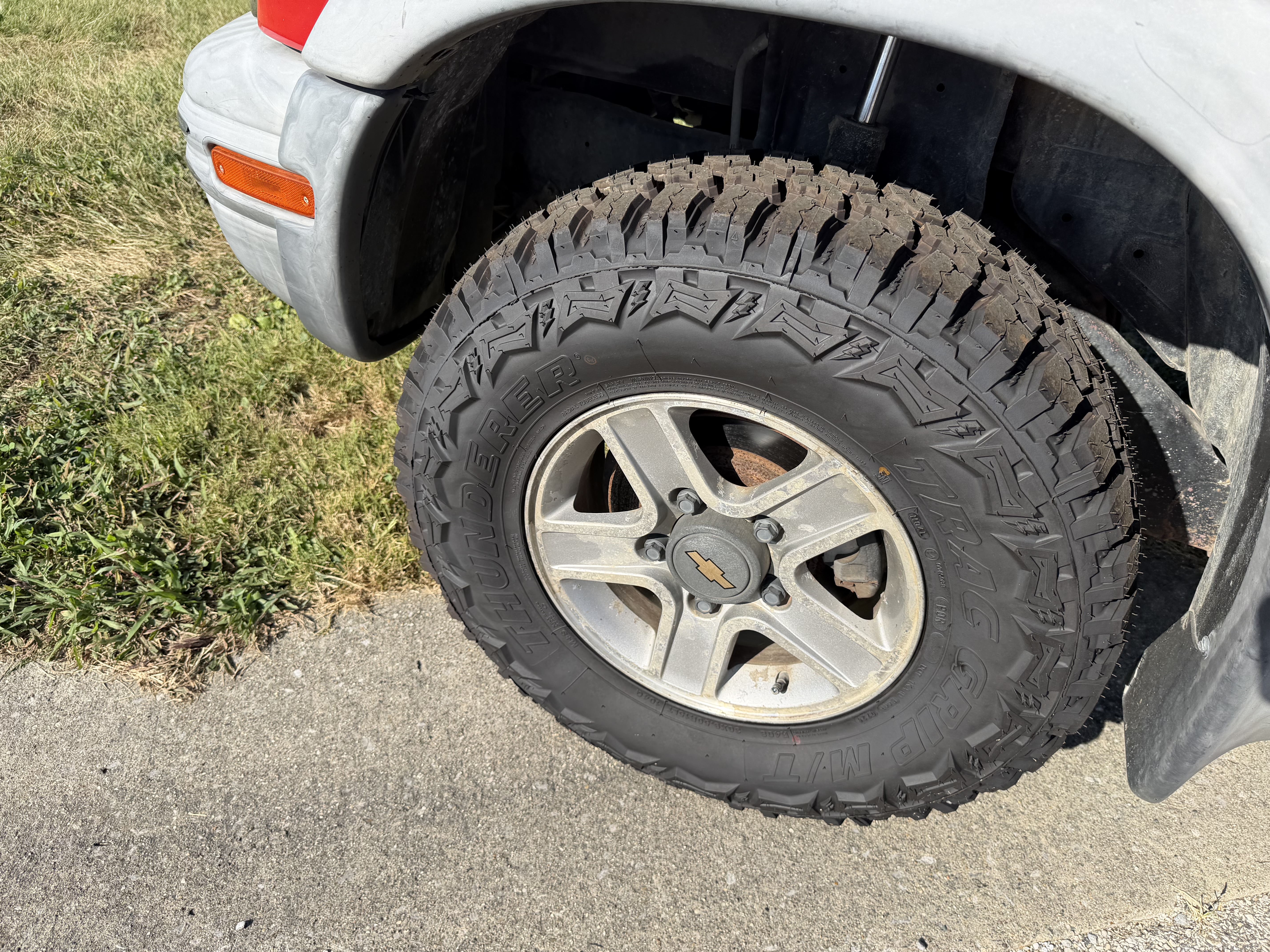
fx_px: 881
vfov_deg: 56.8
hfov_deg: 71.6
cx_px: 635
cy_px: 476
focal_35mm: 24
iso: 80
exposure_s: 1/2703
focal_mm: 6.76
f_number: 1.78
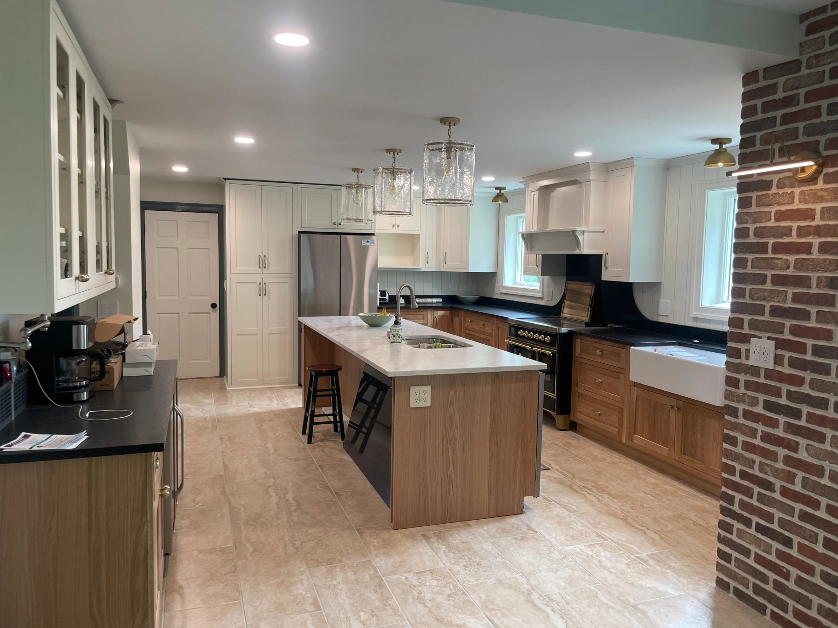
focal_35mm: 26
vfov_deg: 53.1
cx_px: 419
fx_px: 629
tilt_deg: -4.6
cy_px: 314
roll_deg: -1.0
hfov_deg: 67.3
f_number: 1.6
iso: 100
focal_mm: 4.2
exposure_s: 1/120
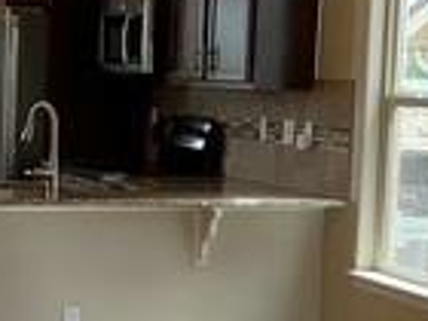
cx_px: -67
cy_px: 202
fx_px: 1644
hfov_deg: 14.4
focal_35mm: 133
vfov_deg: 11.1
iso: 32
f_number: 1.8
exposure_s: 1/120
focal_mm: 3
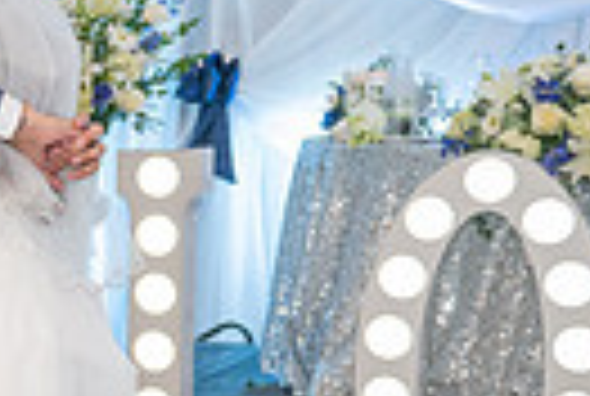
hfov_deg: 15.6
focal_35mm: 106
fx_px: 1741
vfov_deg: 12.9
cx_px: -567
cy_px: 335
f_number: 3.5
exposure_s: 1/160
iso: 1600
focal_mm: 24
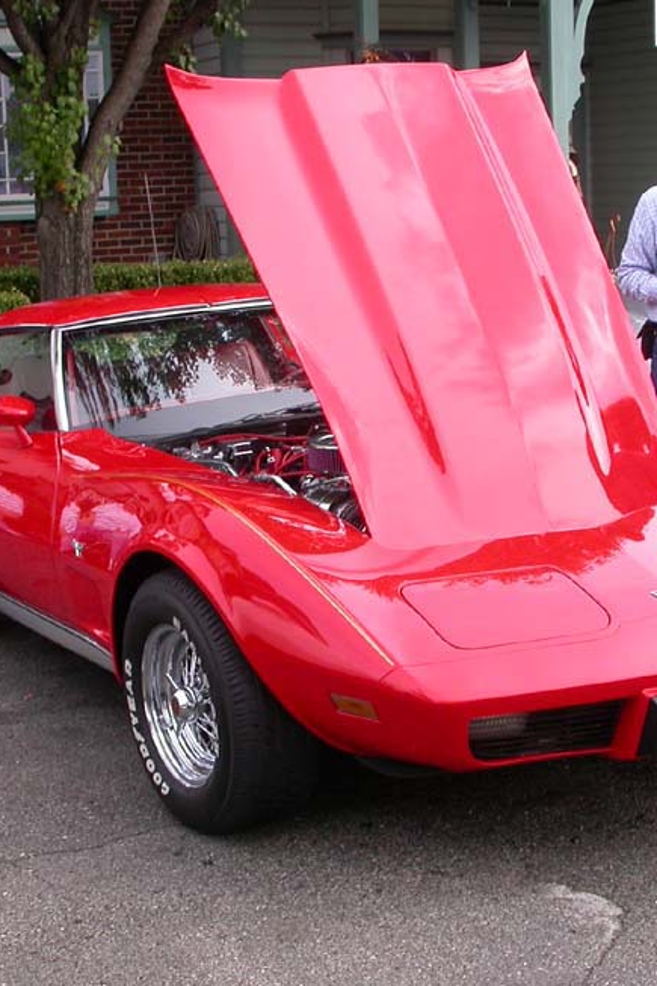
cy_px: 483
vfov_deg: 32.4
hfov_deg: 21.9
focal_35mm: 62
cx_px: 331
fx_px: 1698
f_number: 5.3
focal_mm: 7.85
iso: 100
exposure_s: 1/144
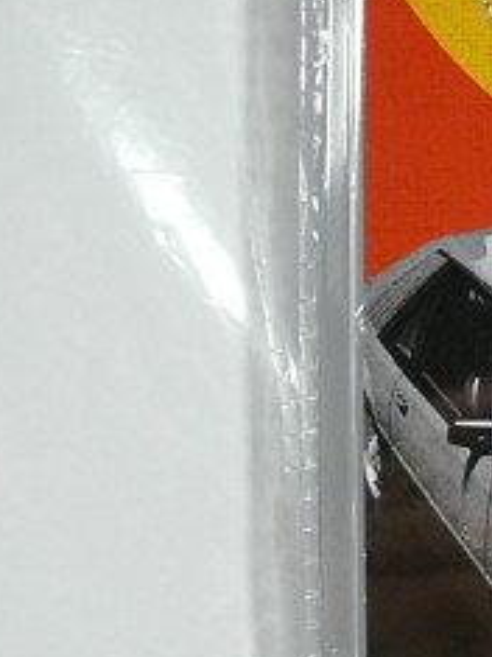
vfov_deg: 14.1
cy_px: 498
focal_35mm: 139
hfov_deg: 10.1
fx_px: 2637
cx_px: 853
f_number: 2.8
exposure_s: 1/40
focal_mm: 5.2
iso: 100
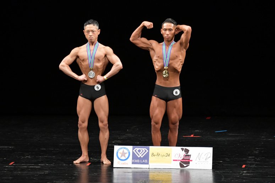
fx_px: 2062
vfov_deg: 5.1
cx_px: 138
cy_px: 92
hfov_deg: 7.6
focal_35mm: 270
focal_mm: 180
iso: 3200
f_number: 5.6
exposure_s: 1/400
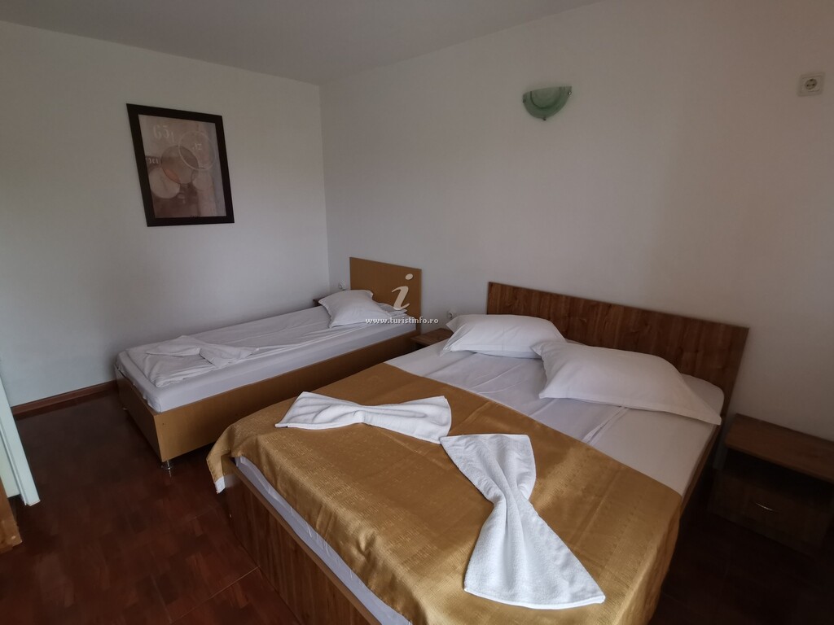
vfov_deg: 74.7
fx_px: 410
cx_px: 417
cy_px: 312
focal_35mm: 17
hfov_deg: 91.0
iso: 80
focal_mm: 2.23
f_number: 2.2
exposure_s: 1/50
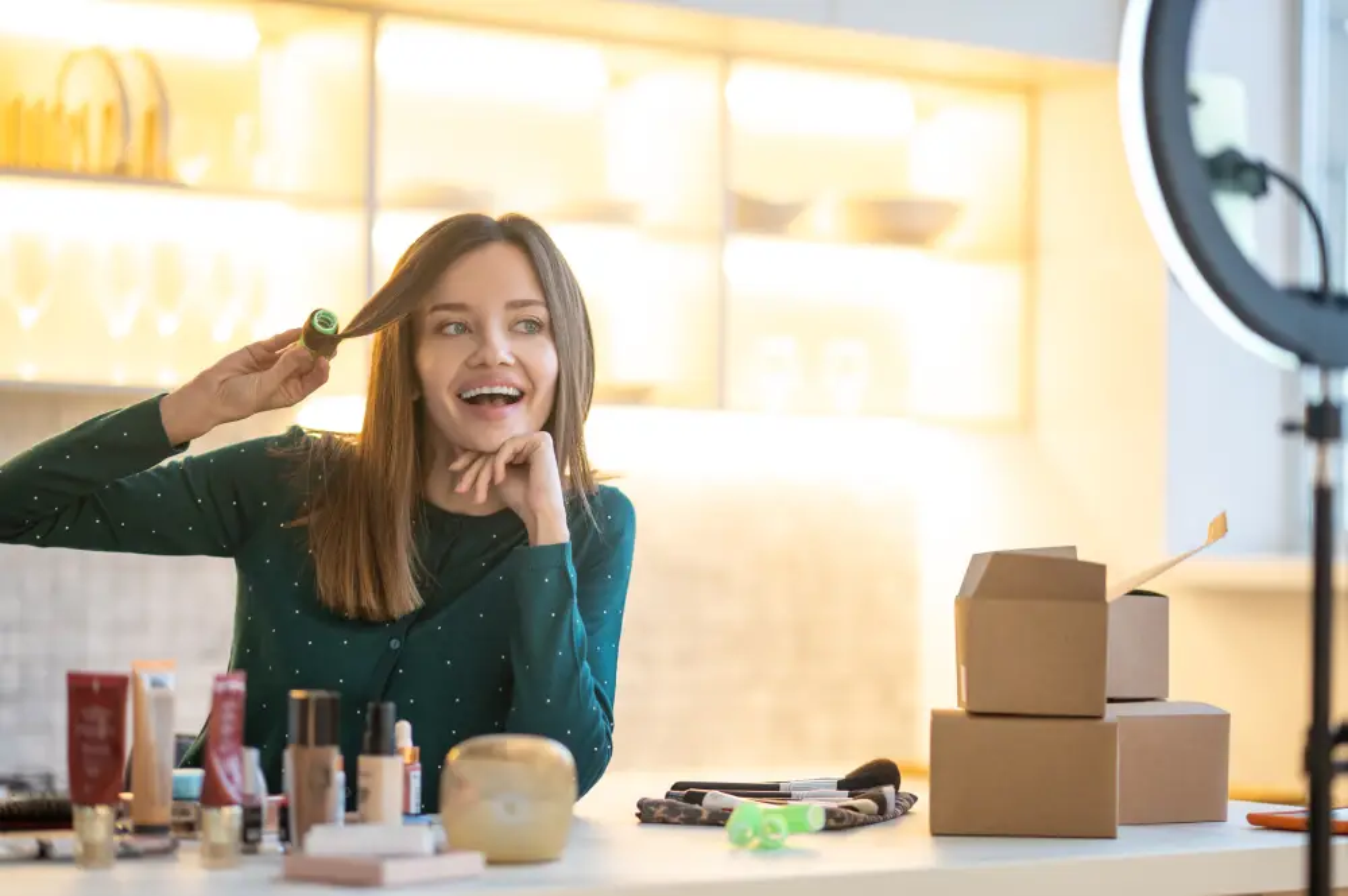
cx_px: 674
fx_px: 3180
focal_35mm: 85
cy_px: 448
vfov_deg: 16.0
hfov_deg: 23.9
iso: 320
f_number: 2.2
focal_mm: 85
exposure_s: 1/200
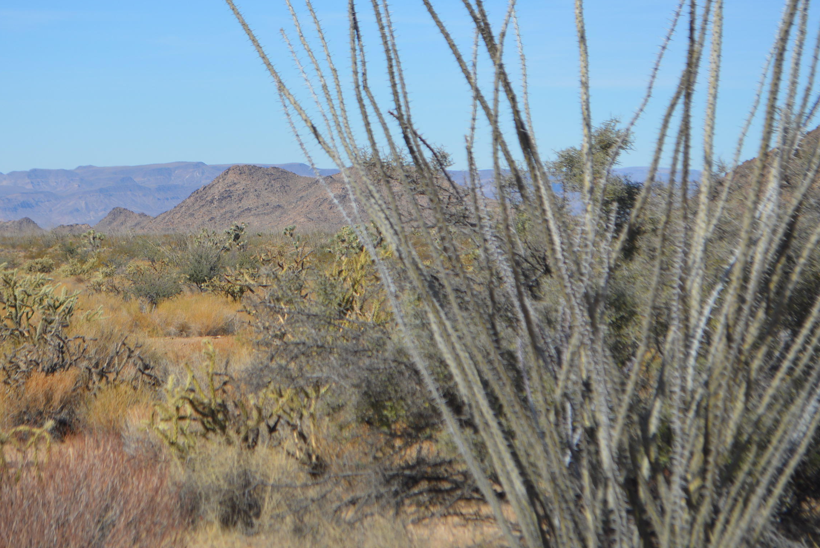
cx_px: 299
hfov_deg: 18.8
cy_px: 220
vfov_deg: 12.6
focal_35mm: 109
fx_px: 2477
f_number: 7.1
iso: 400
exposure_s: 1/1600
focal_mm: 55
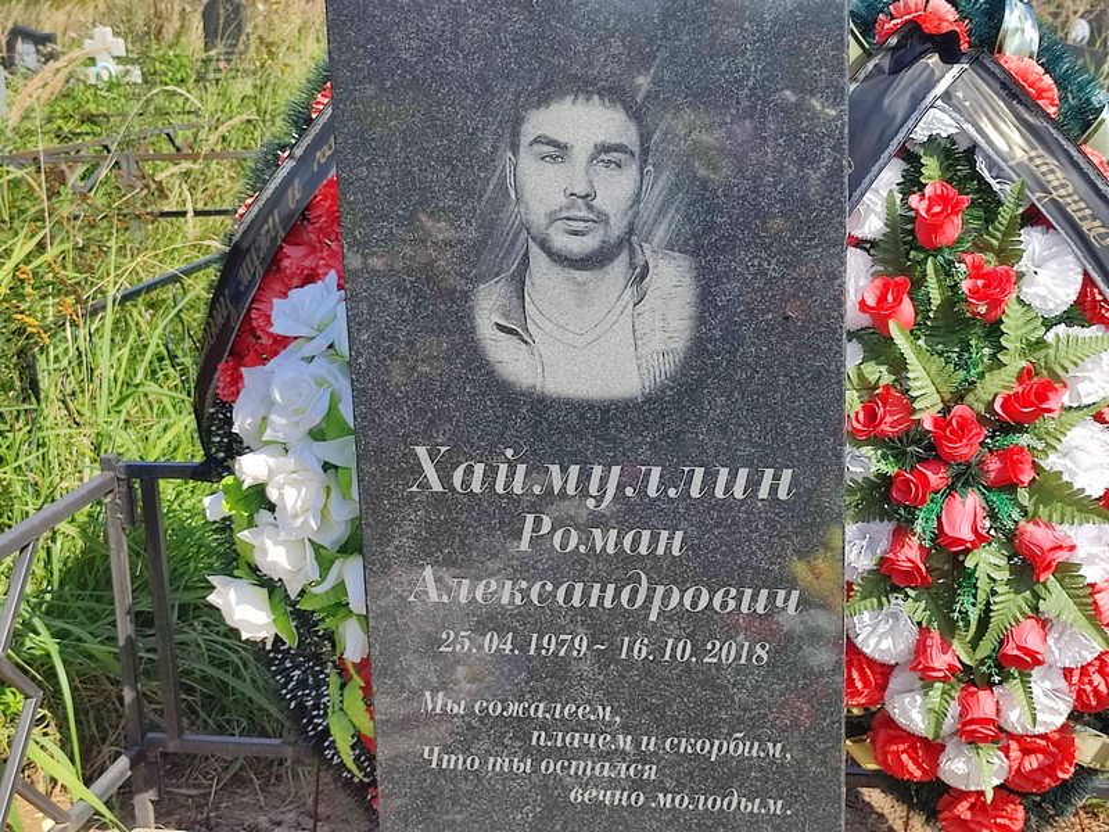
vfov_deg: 54.9
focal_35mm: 25
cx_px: 554
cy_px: 416
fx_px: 801
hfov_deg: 69.4
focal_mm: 6.04
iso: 50
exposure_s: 1/660
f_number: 1.9
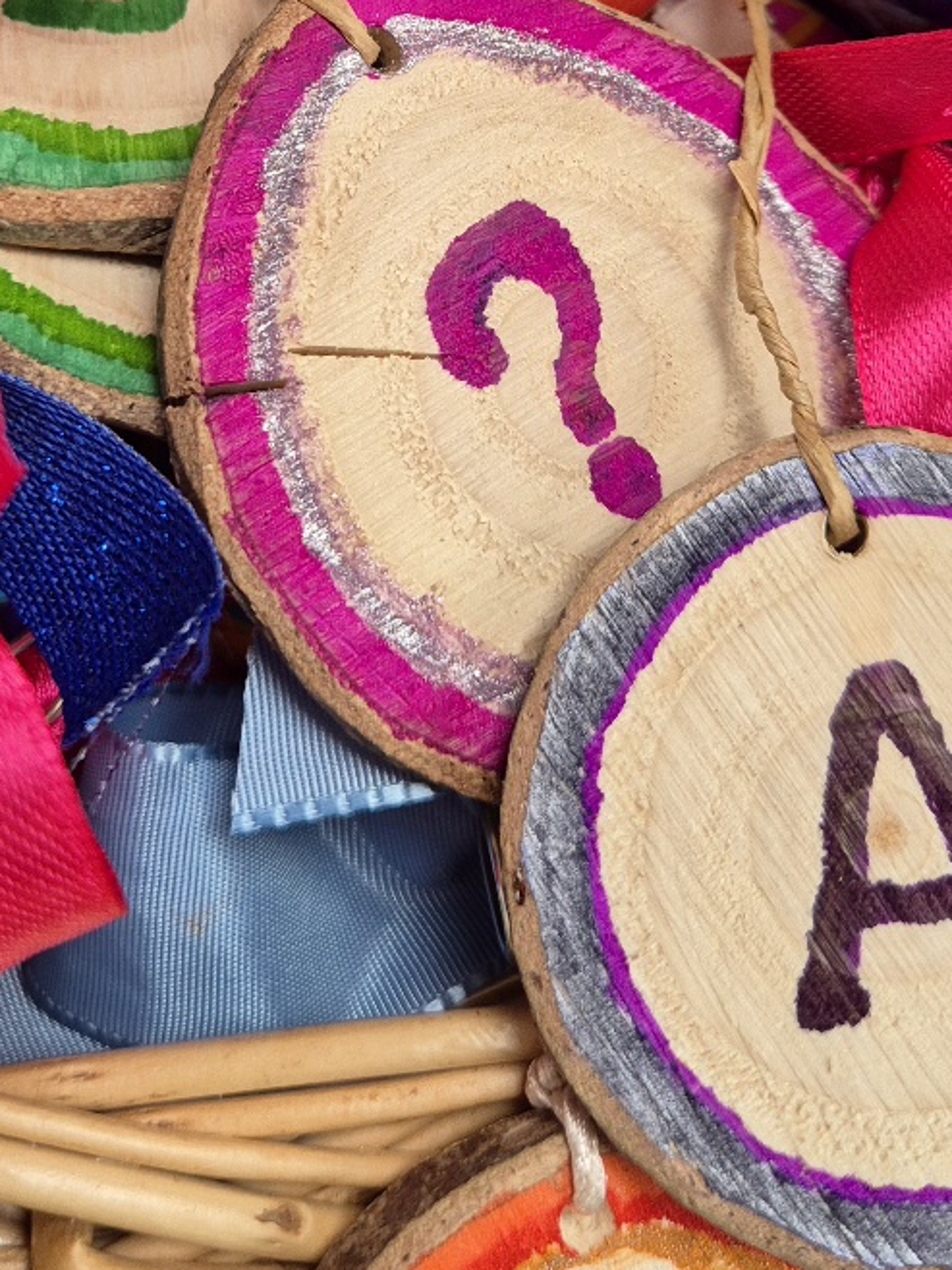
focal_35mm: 56
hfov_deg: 26.1
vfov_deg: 32.6
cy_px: 118
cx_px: 427
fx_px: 2053
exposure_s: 1/182
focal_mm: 5.4
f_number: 1.8
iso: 125
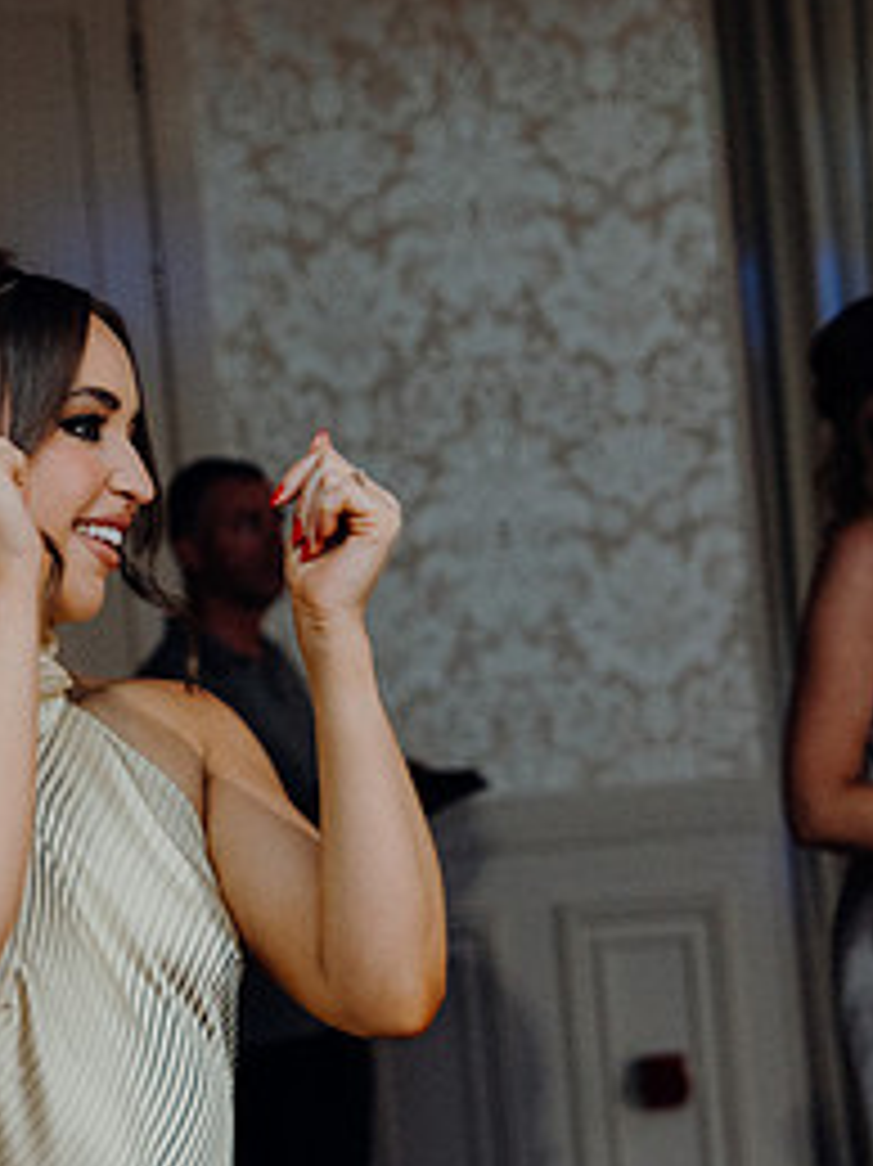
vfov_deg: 14.3
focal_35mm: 138
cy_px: 750
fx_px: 4644
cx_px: 27
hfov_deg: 10.7
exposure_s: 1/160
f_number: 3.5
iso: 2500
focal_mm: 64
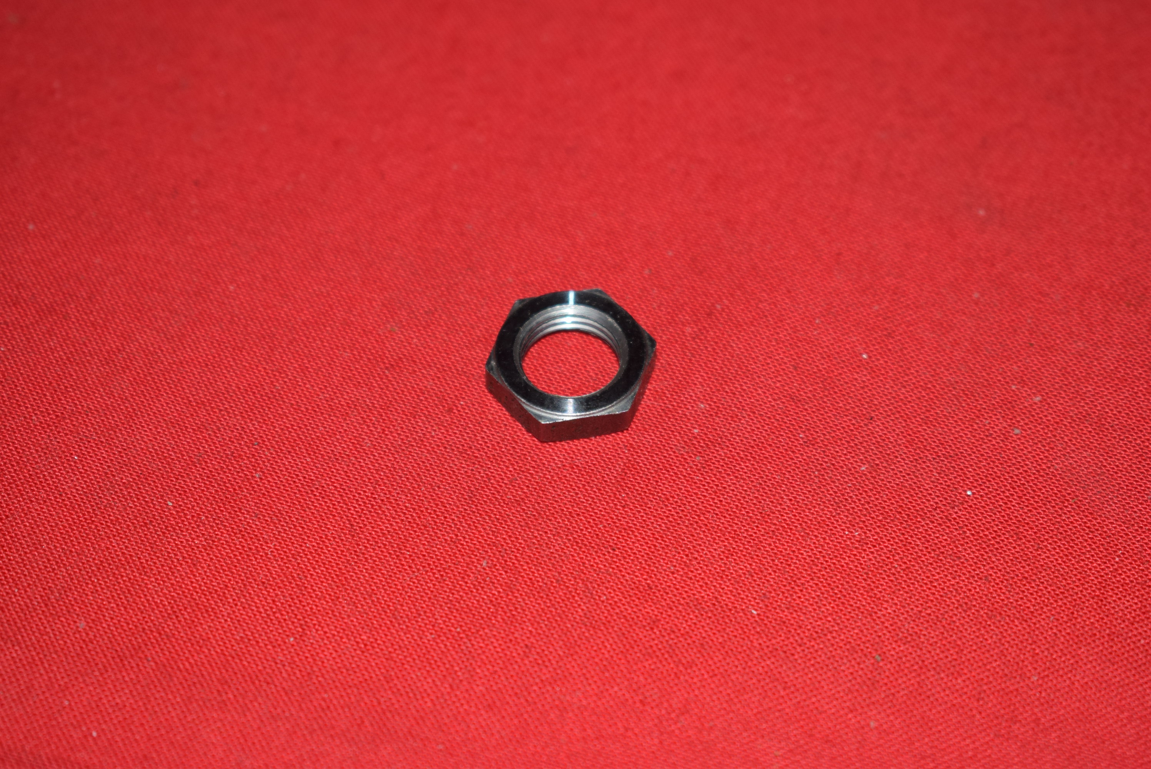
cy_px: 384
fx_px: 2640
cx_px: 576
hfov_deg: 24.6
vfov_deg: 16.6
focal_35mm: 82
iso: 400
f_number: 5.6
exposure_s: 1/200
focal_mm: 55
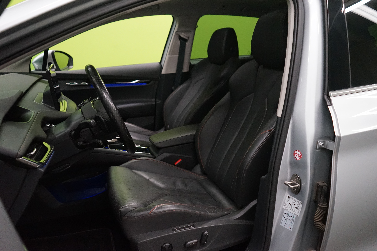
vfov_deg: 46.4
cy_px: 126
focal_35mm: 28
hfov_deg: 65.5
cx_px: 188
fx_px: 293
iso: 5000
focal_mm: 28
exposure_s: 1/160
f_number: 3.5
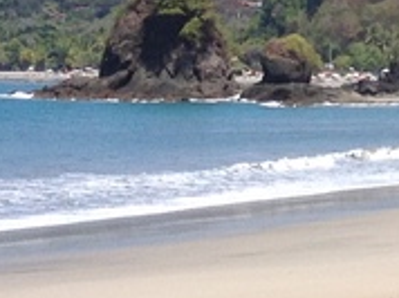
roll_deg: -0.6
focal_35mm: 236
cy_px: 36
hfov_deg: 7.9
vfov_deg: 6.3
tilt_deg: -2.7
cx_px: 901
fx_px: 2717
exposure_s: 1/2045
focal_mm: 4.28
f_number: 2.4
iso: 50
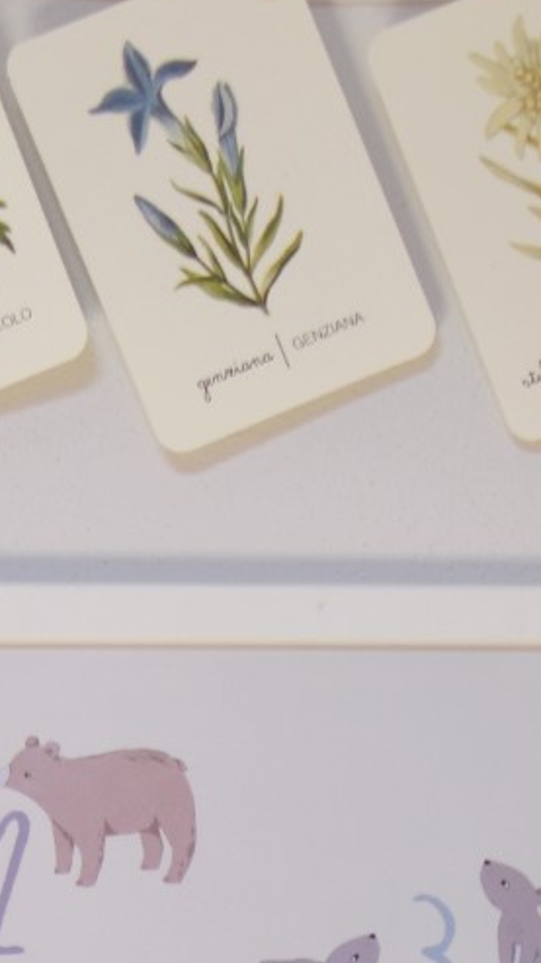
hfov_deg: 6.7
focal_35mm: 182
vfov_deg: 11.4
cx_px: 402
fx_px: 4639
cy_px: 1409
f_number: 2.5
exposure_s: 1/250
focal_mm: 35
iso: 400
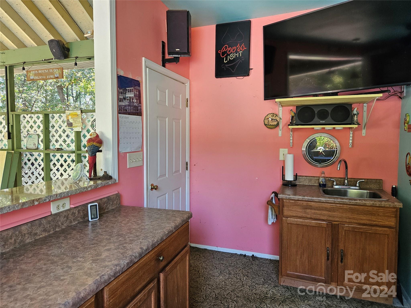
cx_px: 206
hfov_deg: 73.9
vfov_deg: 58.9
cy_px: 154
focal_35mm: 23
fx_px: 273
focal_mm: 5.4
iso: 160
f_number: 1.8
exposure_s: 1/120
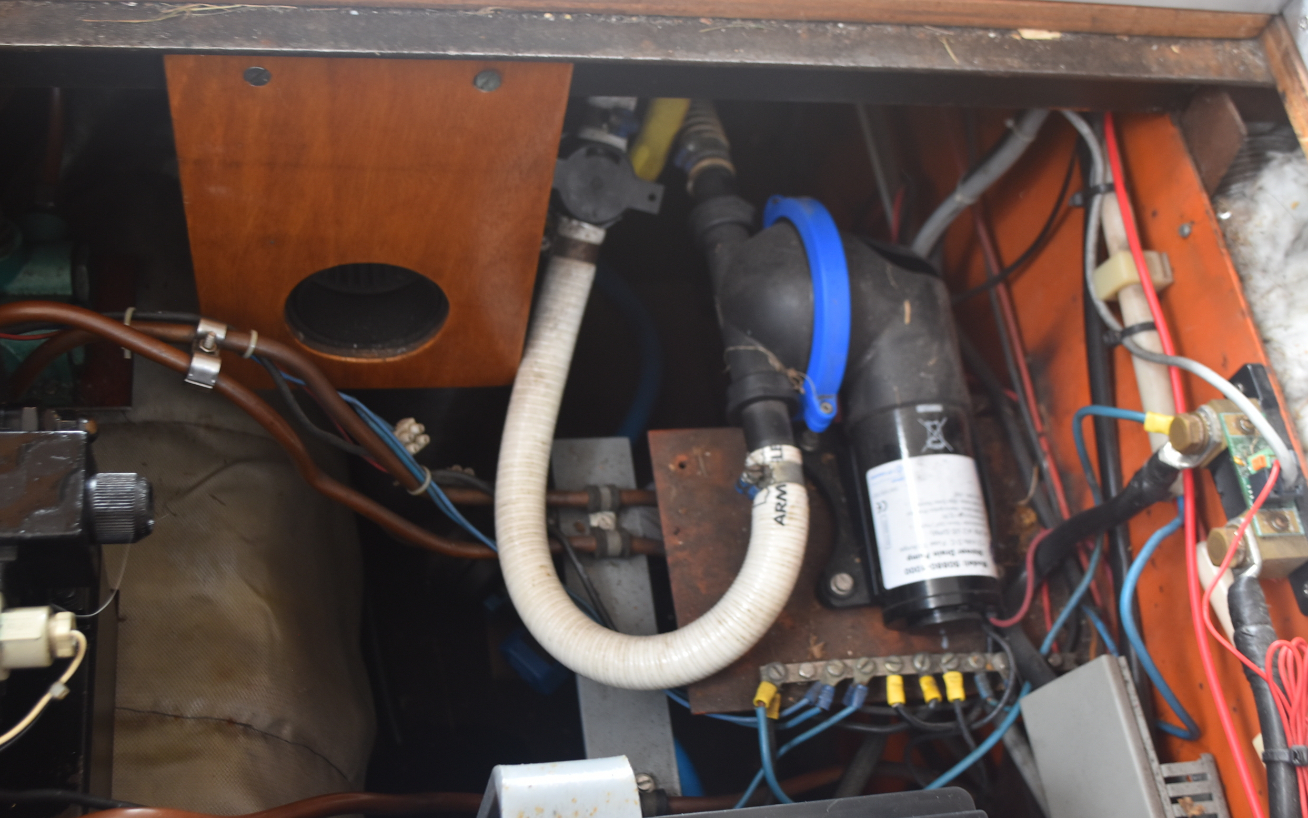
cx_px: 654
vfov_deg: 32.0
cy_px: 436
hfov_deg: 49.3
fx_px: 1426
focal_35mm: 40
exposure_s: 1/60
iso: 500
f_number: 4.2
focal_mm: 26
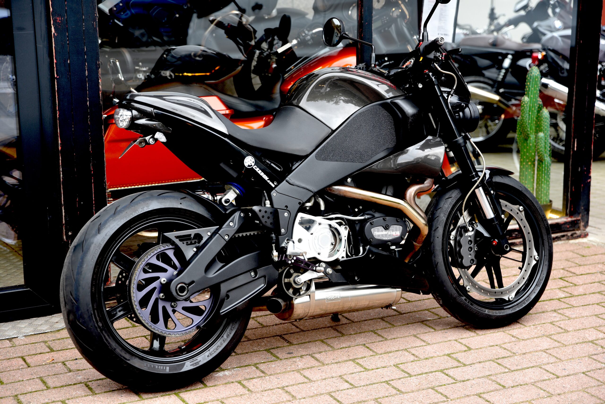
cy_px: 202
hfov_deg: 28.8
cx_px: 302
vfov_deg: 19.5
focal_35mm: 70
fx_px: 1177
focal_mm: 70
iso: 200
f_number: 3.5
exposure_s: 1/60
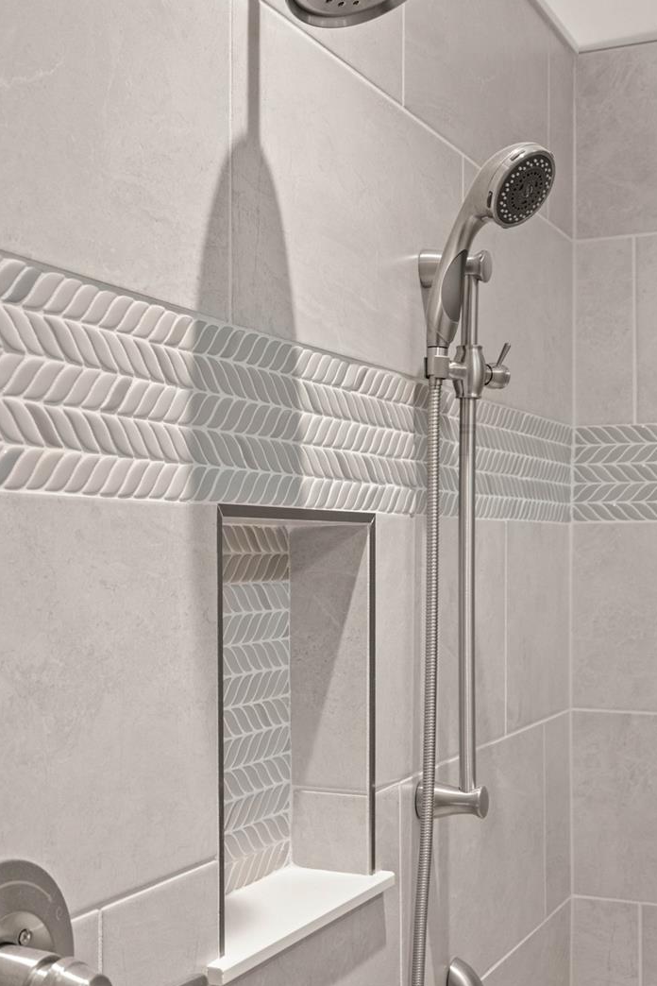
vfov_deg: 39.6
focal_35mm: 50
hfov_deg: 27.0
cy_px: 506
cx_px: 292
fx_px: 1369
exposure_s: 1/3
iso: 400
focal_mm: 34
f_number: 7.1
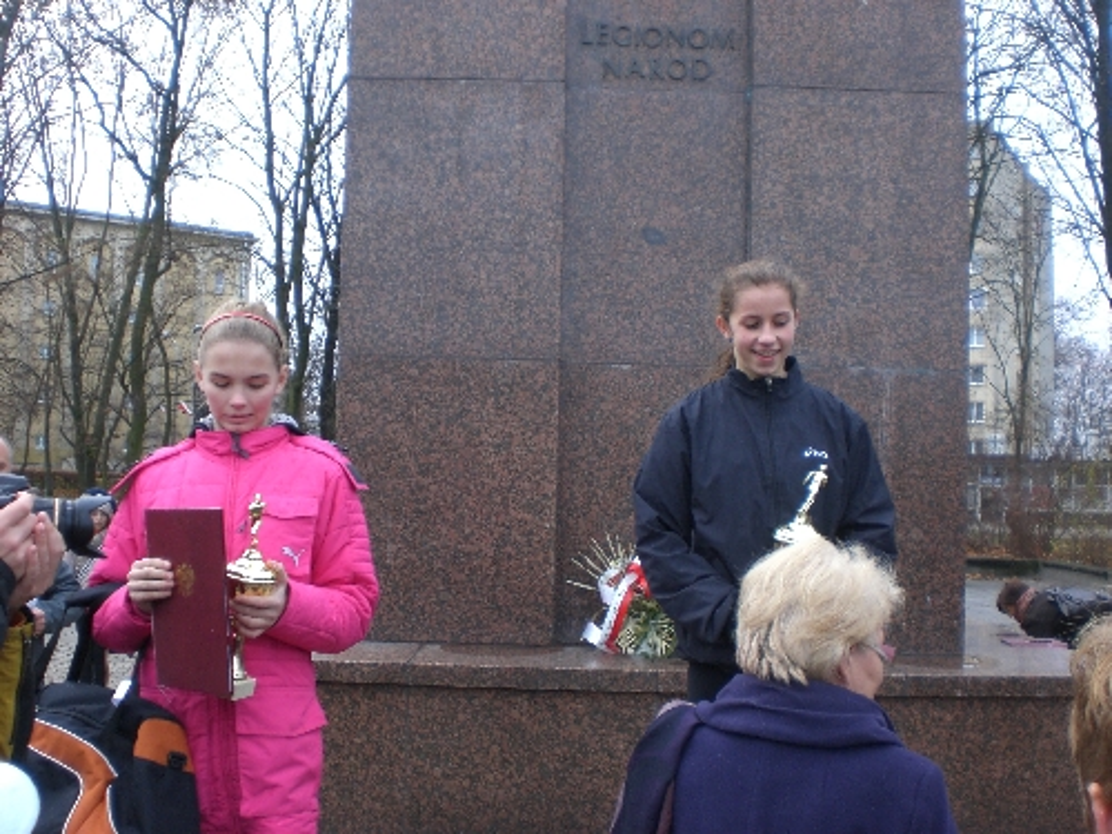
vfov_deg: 37.7
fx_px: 1221
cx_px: 556
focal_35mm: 38
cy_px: 417
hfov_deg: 49.0
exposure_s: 1/200
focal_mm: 6.3
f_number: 3.1
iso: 100
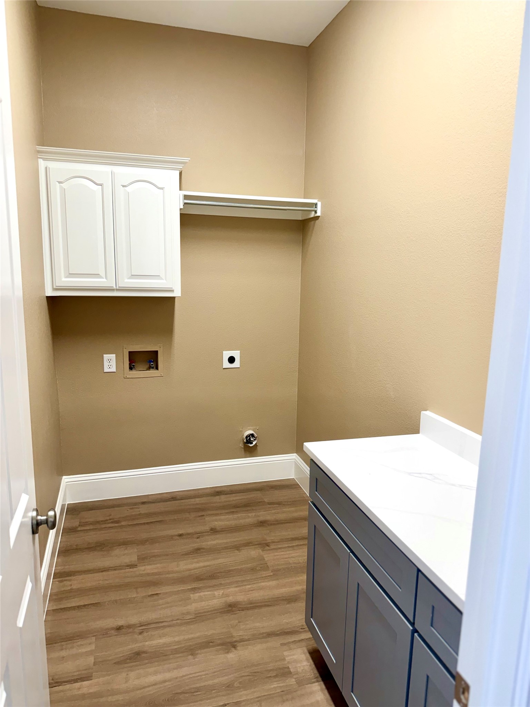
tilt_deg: -8.4
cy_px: 354
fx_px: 490
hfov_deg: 56.8
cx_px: 265
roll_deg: -0.9
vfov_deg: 71.6
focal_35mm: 24
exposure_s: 1/120
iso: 160
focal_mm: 6.76
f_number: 1.78
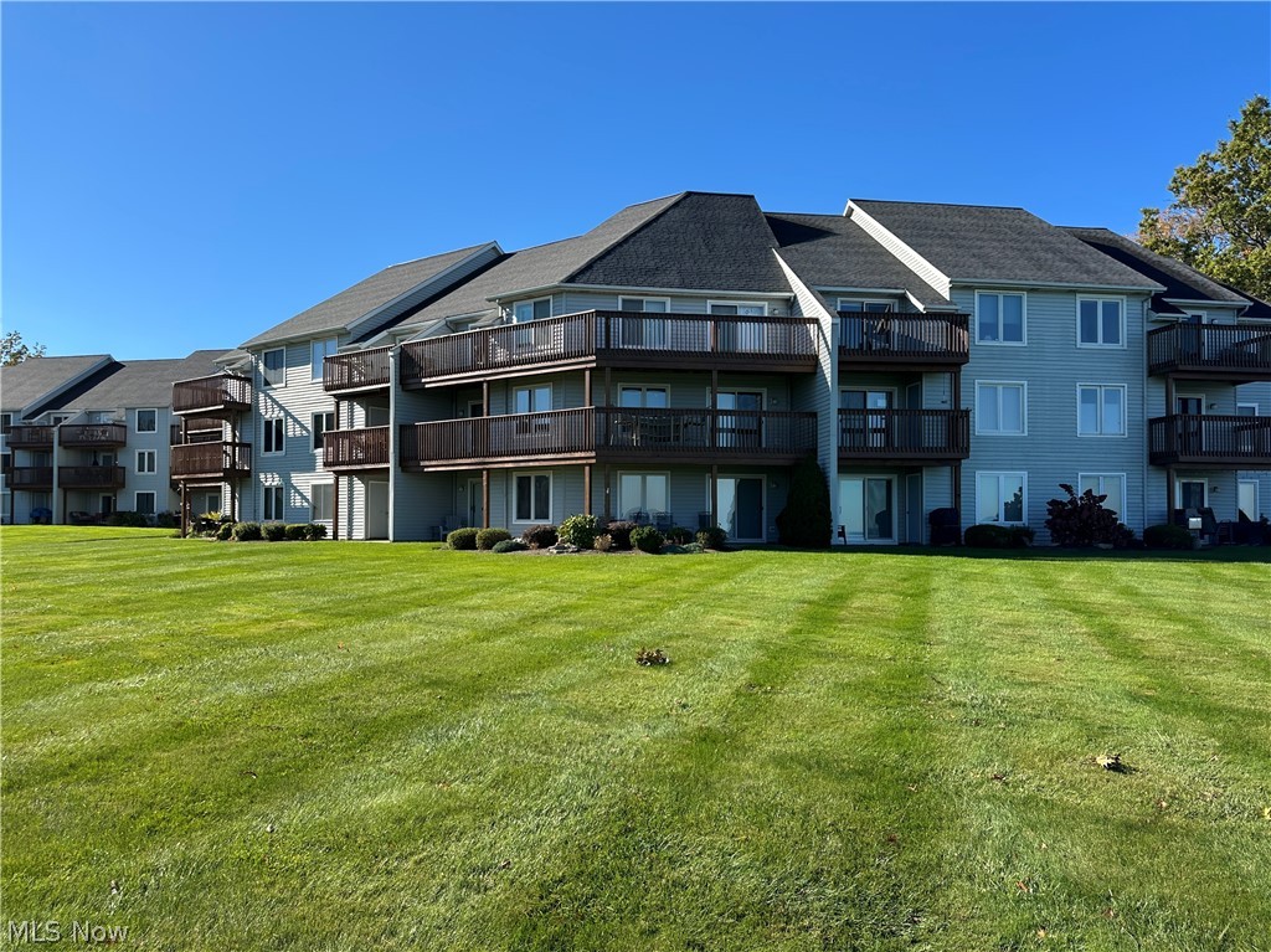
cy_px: 476
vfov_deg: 56.8
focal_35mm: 24
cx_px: 636
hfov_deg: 71.6
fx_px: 881
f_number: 1.78
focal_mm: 6.86
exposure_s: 1/2660
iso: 80
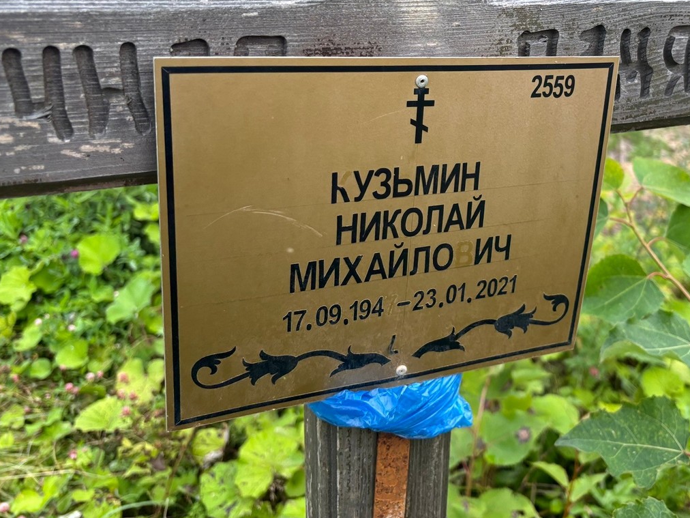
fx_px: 738
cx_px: 464
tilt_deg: -20.3
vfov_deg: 38.2
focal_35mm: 37
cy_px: 169
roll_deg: -4.6
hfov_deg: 49.2
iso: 50
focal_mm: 5.96
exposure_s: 1/428
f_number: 1.6
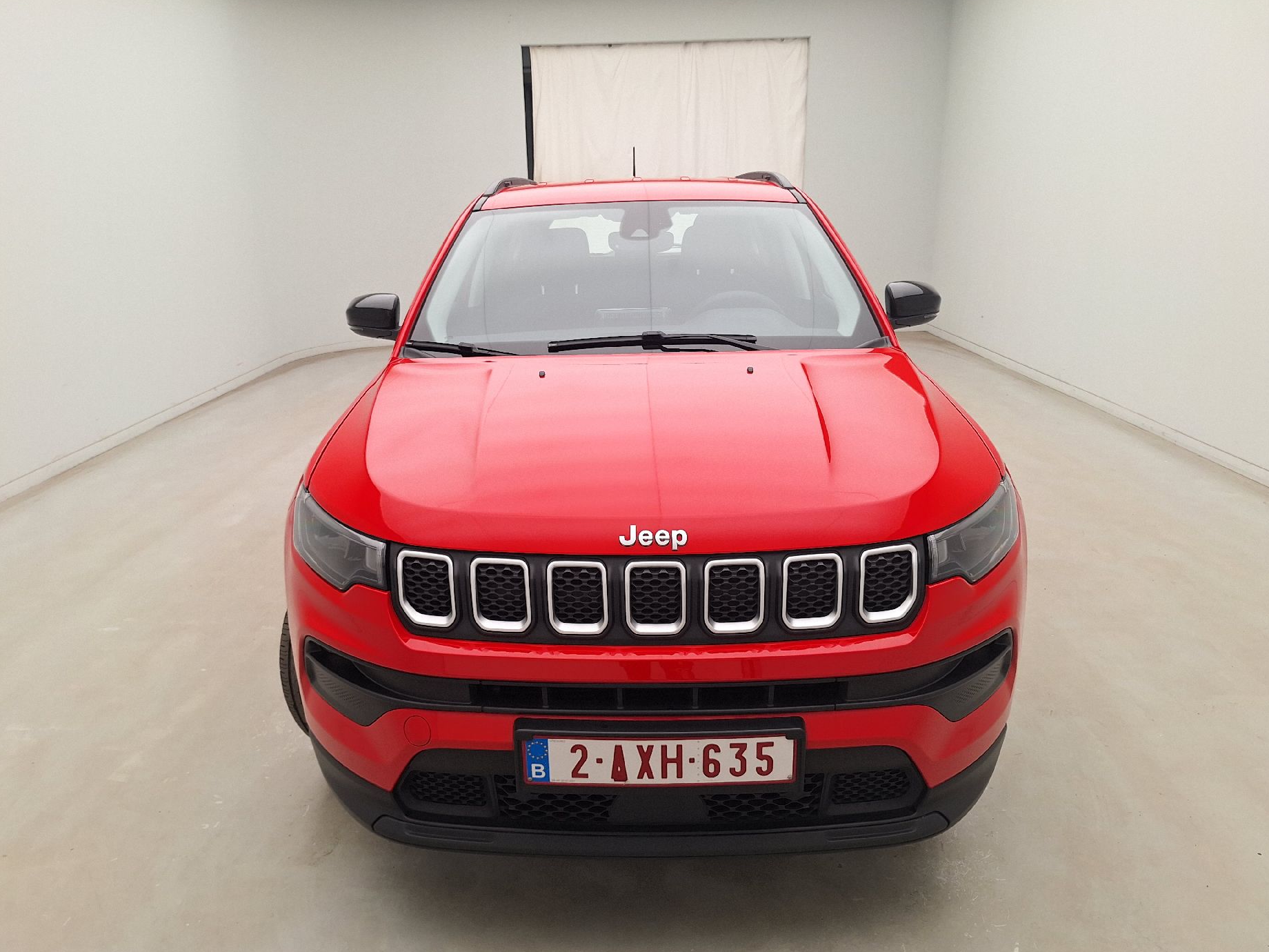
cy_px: 490
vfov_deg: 56.8
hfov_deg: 71.6
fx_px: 880
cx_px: 614
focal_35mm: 24
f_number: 1.8
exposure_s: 1/100
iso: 40
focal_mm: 5.54
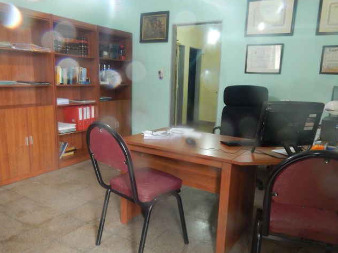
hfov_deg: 63.5
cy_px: 138
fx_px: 273
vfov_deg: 49.6
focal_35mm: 28
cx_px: 171
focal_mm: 4
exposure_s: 1/10
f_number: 3
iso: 400
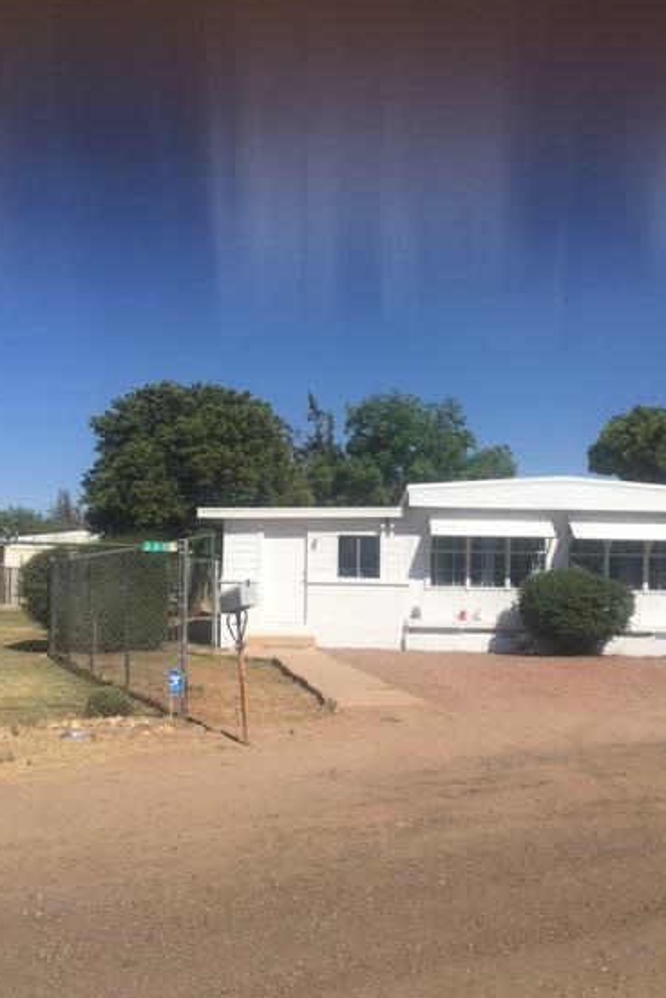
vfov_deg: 54.3
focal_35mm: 35
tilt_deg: +1.7
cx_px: 366
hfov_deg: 37.8
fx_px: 971
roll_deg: -1.0
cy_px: 568
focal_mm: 4.15
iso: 25
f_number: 2.2
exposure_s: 1/3077
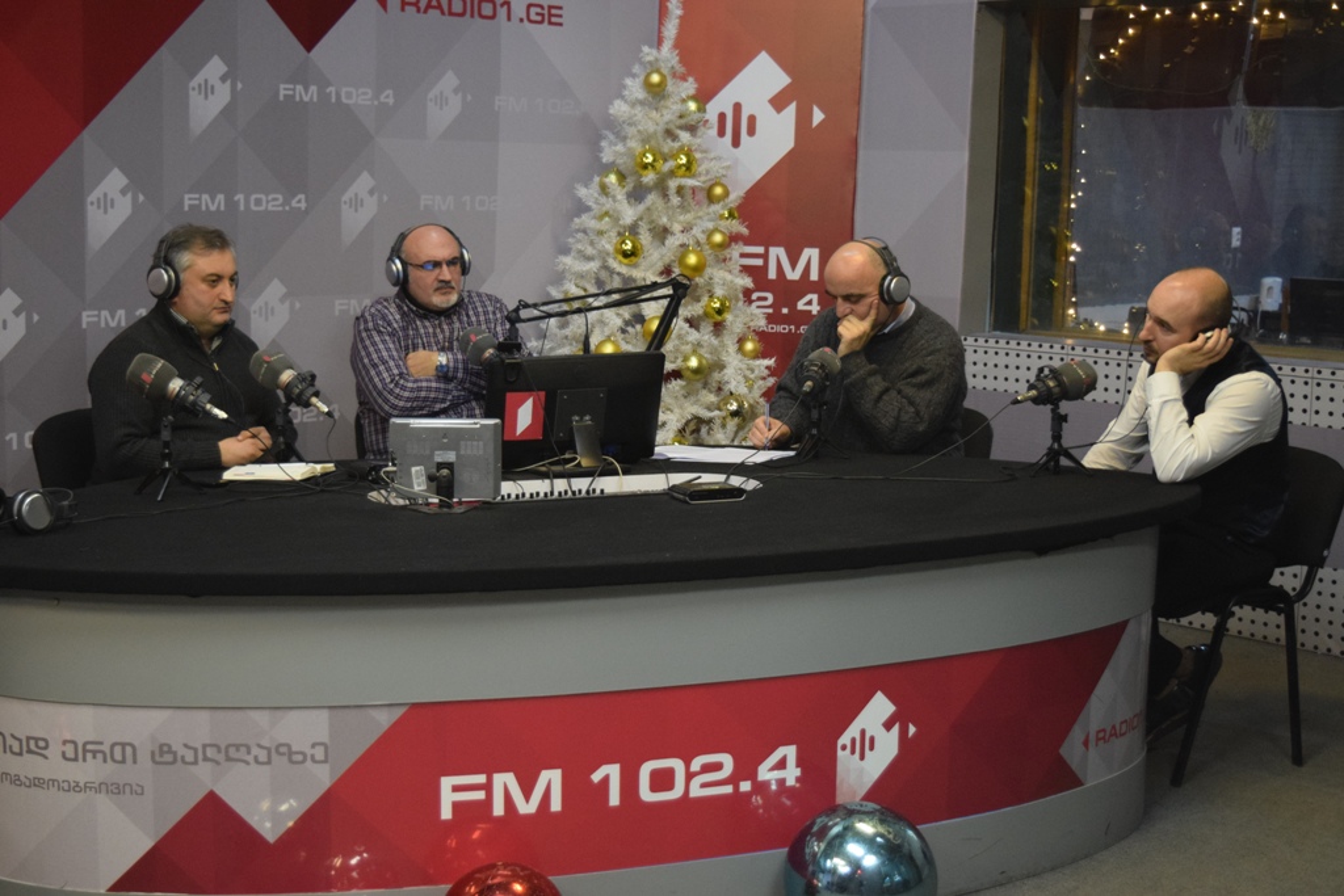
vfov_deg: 26.5
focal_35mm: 51
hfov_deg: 38.9
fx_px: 1904
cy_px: 448
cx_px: 672
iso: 2200
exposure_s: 1/60
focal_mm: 34
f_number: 4.5
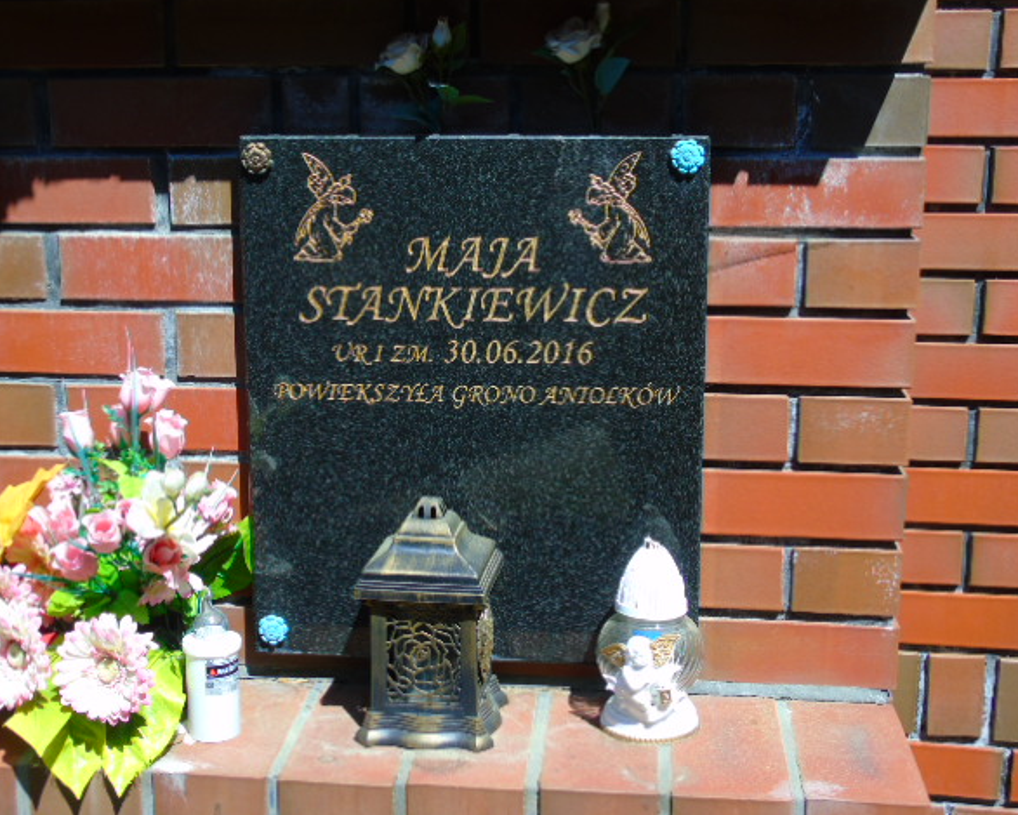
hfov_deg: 38.0
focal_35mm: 49
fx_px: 1477
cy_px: 405
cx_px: 473
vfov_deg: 30.8
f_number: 4.1
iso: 80
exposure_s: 1/400
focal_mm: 8.2
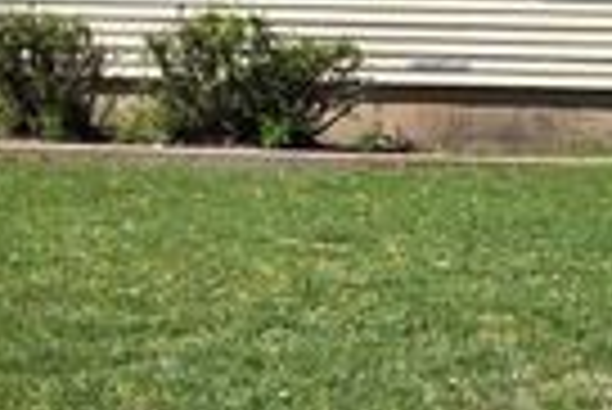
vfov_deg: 15.4
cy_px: 34
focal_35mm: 88
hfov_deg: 22.3
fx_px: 1498
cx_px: 594
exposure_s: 1/2289
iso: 25
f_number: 1.8
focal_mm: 5.4
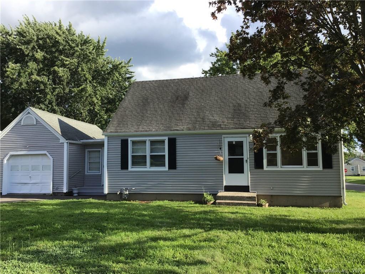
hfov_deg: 58.4
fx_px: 327
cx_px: 182
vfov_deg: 45.4
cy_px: 137
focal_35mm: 31
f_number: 2.4
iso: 25
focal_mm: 3.3
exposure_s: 1/529
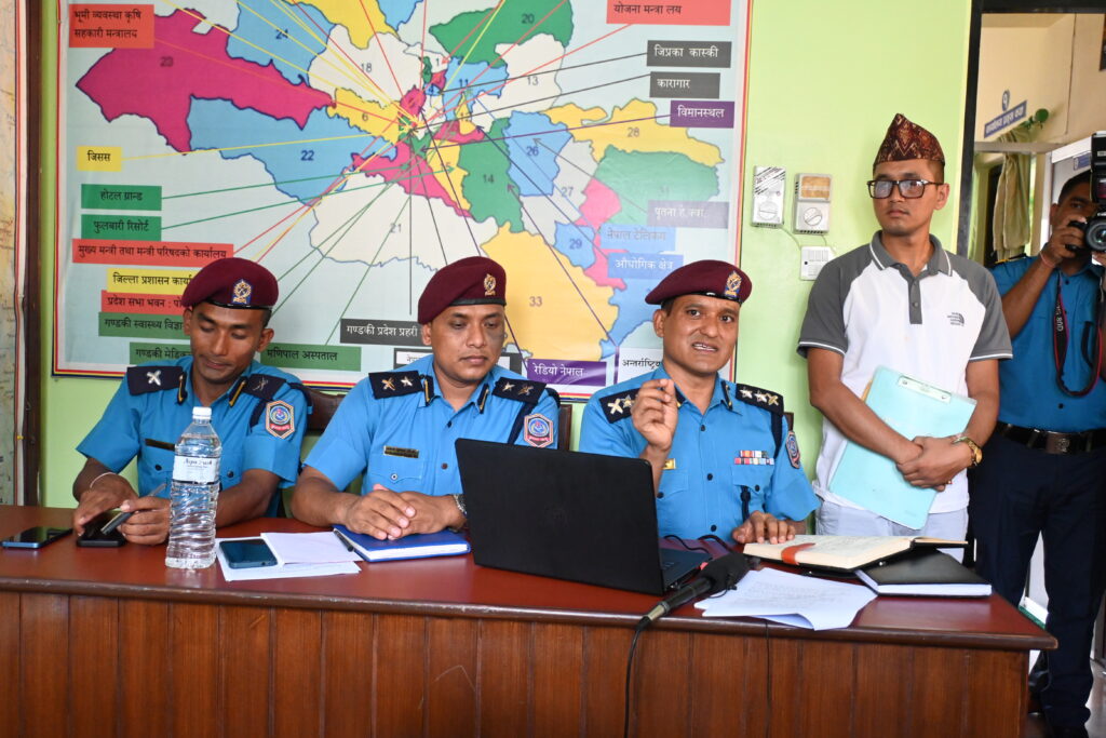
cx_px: 553
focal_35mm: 34
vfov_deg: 39.2
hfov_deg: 56.1
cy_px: 369
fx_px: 1037
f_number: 4
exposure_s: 1/125
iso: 2800
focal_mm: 22.5
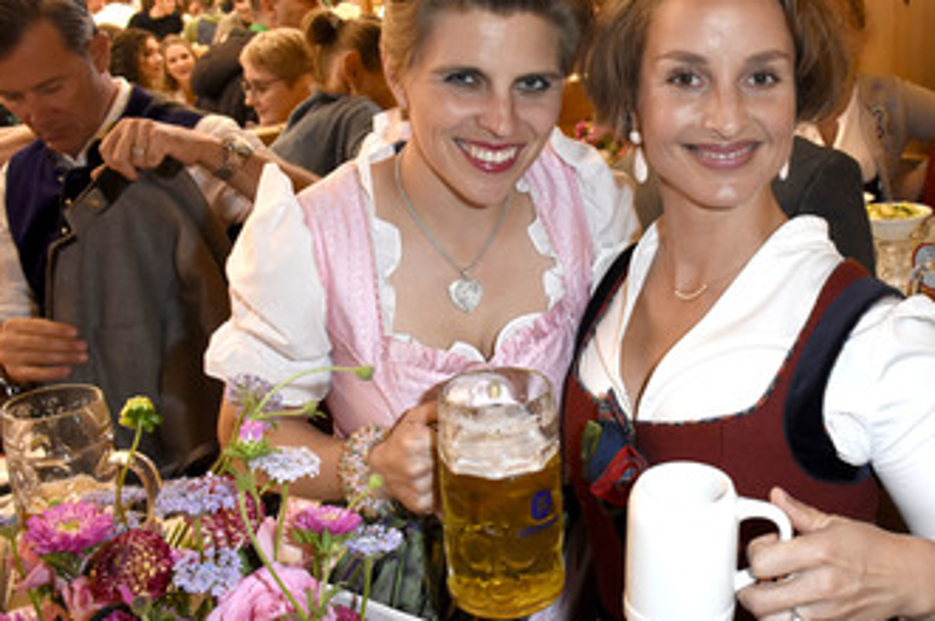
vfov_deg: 29.8
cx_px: 623
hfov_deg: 43.0
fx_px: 1168
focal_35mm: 45
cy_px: 294
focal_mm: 22
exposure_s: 1/60
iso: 1600
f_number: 6.3
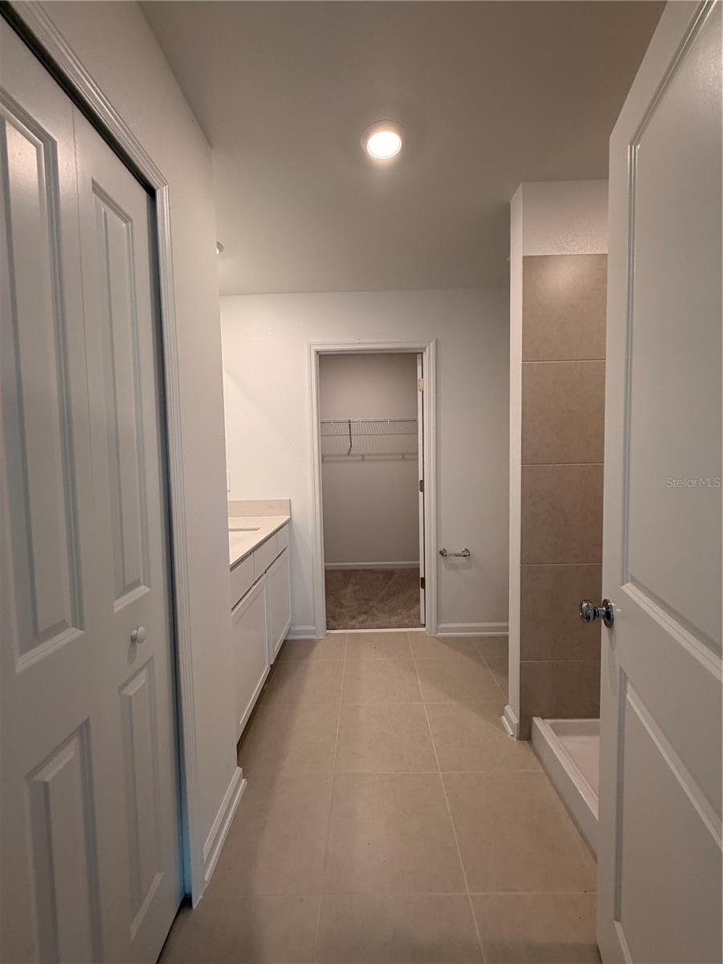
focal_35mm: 14
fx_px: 390
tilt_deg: -1.7
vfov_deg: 102.1
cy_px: 482
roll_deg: +0.0
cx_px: 362
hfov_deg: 85.7
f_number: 2.2
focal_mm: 2.22
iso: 160
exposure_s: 1/120
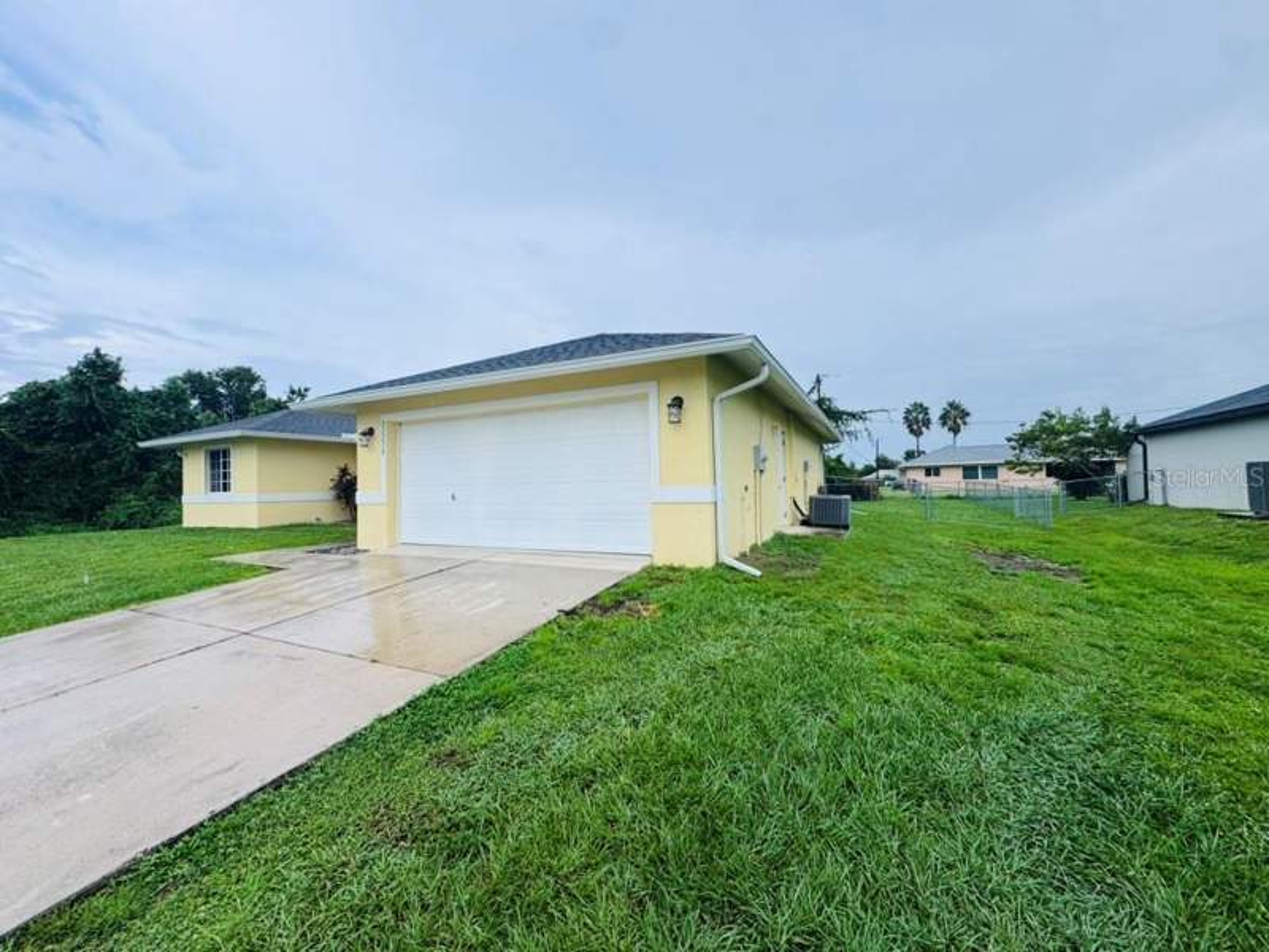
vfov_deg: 85.7
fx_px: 513
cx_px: 634
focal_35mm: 14
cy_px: 476
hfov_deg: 102.1
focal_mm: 2.22
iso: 50
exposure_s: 1/1637
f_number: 2.2
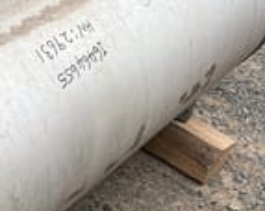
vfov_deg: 16.7
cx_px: -70
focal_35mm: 89
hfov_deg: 19.9
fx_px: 697
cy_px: 229
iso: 50
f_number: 1.6
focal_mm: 5.1
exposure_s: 1/878
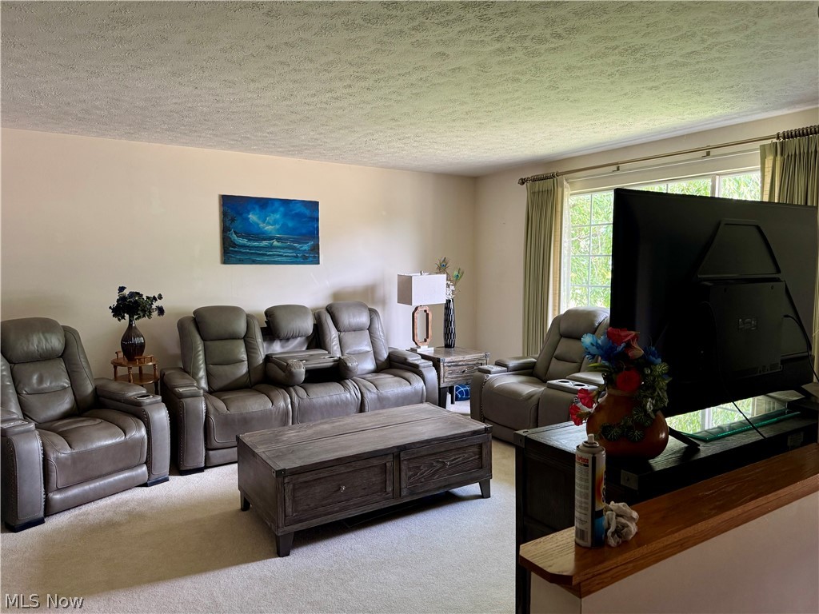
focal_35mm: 24
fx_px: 568
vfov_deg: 56.8
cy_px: 307
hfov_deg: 71.6
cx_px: 410
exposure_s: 1/74
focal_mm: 6.76
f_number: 1.78
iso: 200
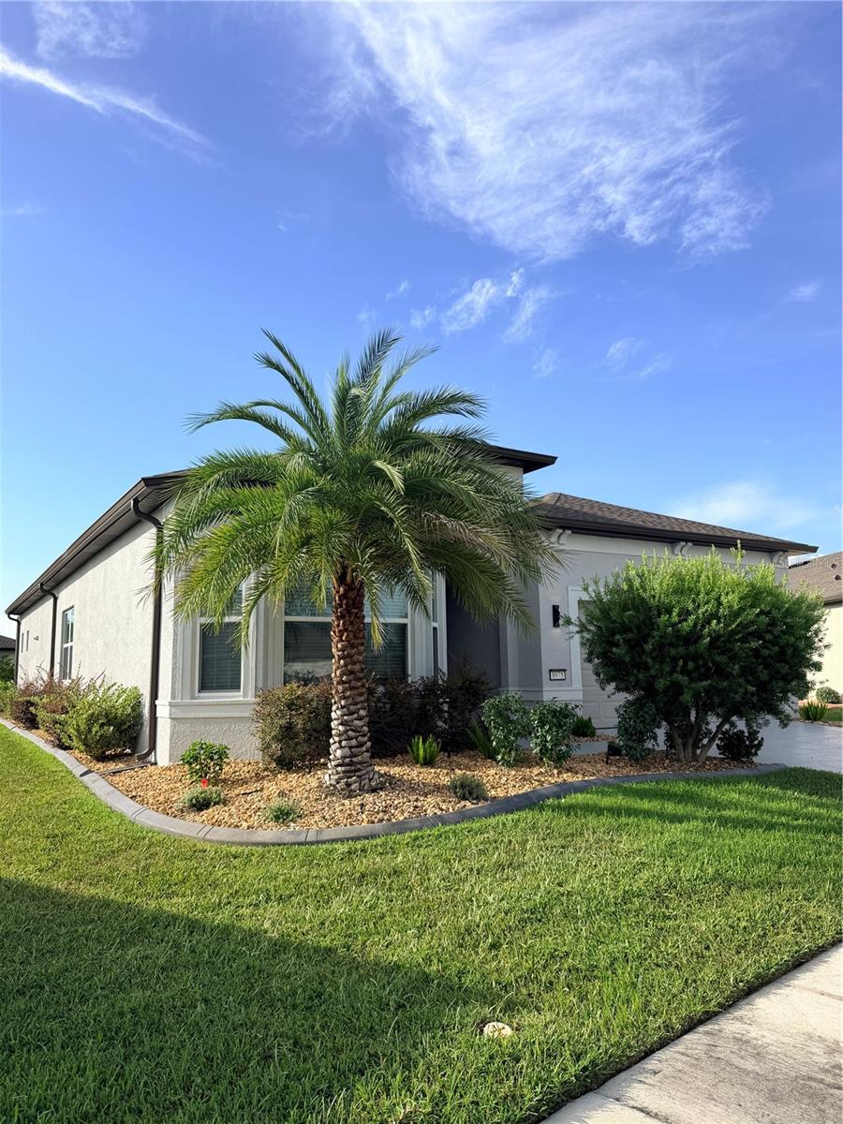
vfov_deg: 71.6
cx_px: 422
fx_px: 779
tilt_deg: +8.2
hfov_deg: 56.8
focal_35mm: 24
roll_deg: +1.0
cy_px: 562
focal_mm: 6.76
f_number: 1.78
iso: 80
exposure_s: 1/2907
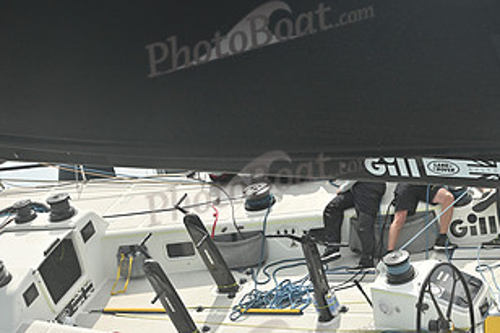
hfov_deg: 15.3
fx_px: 1832
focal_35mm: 132
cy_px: 246
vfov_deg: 10.4
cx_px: 459
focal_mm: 70
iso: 250
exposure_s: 1/1250
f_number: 8
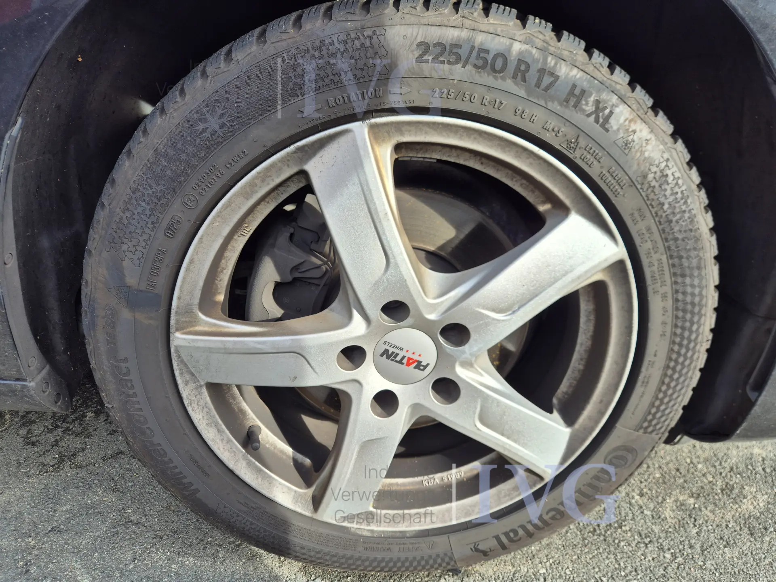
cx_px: 388
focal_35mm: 23
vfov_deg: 58.9
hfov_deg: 73.9
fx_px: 516
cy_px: 291
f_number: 1.8
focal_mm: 5.4
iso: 25
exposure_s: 1/458
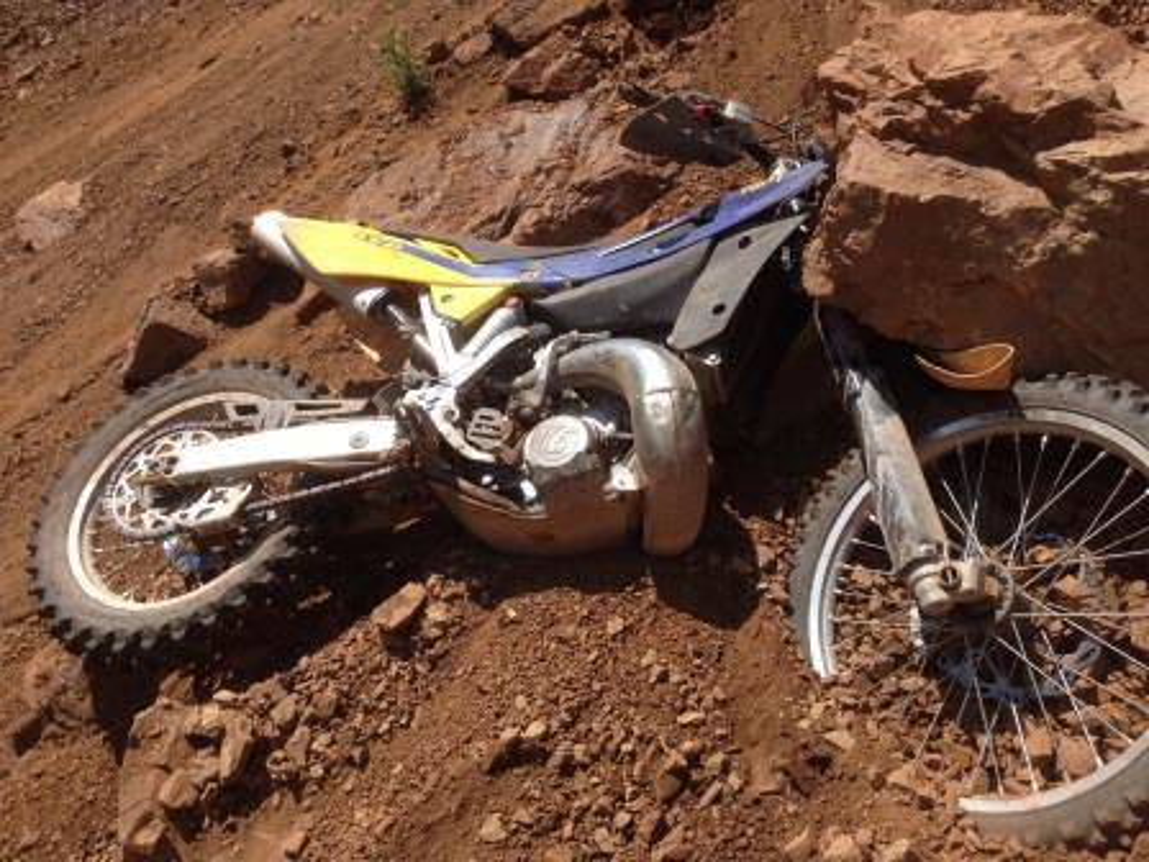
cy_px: 431
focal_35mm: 33
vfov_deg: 42.9
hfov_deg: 55.4
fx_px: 1095
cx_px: 574
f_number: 2.4
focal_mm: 4.12
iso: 50
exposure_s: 1/1506
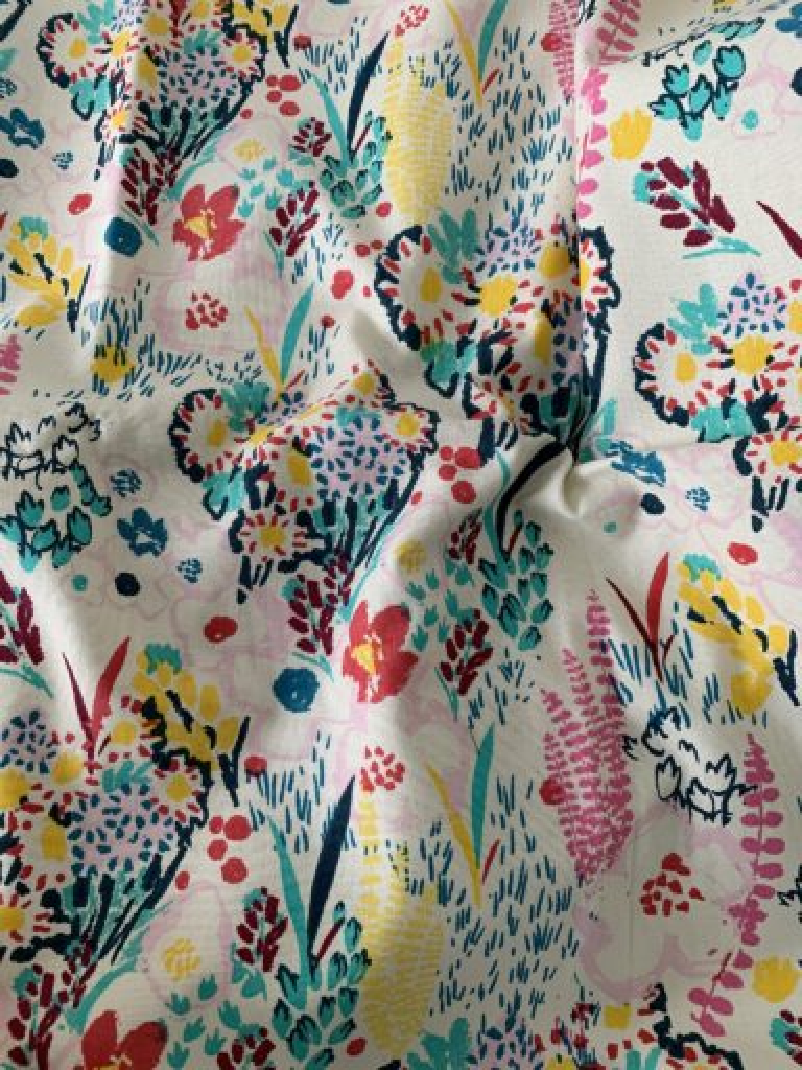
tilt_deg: -79.8
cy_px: 535
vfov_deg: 67.3
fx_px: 803
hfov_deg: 53.1
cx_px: 401
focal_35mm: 26
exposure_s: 1/72
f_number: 1.8
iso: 100
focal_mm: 4.25
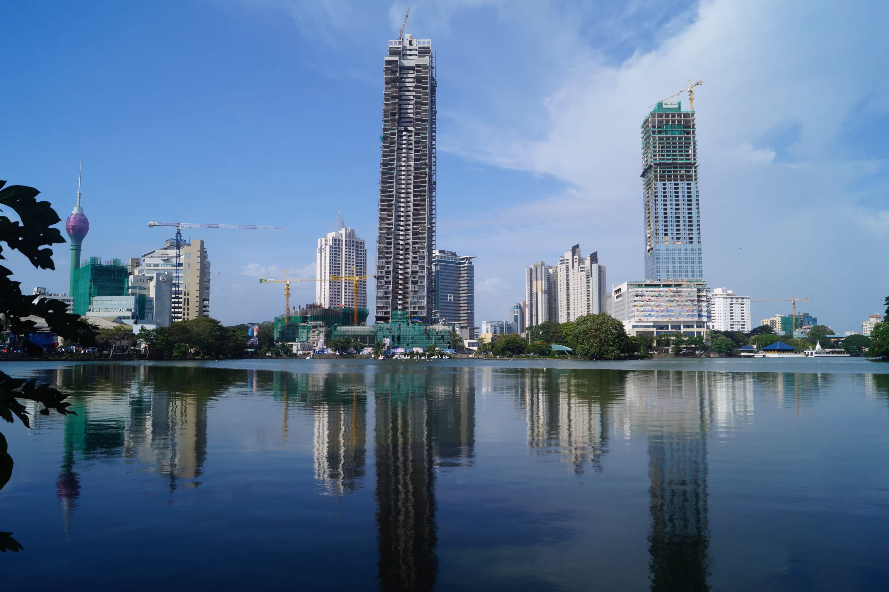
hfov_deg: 67.4
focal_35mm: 27
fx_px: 666
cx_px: 444
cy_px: 296
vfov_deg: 47.9
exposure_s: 1/320
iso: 100
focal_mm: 18
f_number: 10
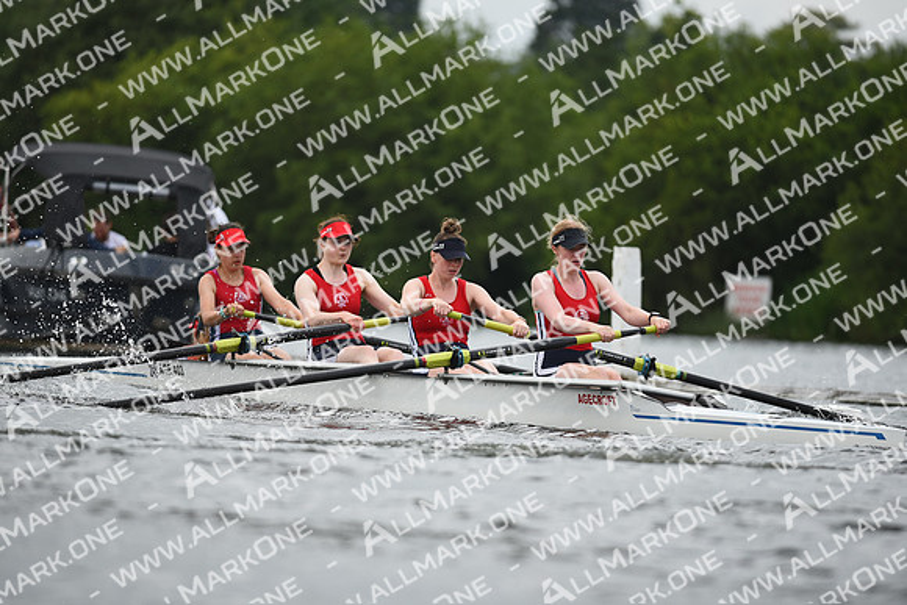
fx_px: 7560
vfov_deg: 4.6
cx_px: 454
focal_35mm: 300
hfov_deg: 6.9
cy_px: 302
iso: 200
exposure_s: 1/1600
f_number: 4
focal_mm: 300
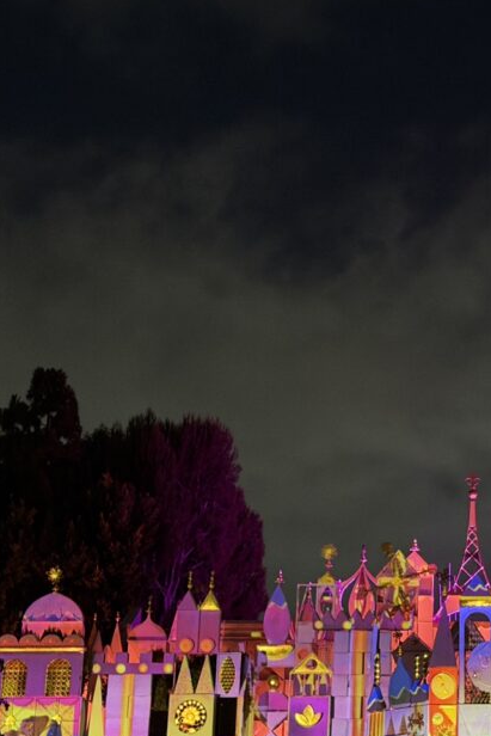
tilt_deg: +15.1
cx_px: 513
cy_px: 410
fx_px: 1697
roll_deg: -0.5
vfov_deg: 24.5
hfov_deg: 16.1
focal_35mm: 83
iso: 800
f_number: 1.78
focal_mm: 6.76
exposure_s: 1/20
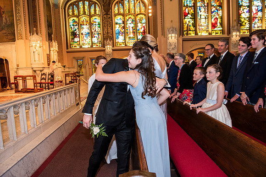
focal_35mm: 26
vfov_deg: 49.6
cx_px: 133
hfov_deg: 69.4
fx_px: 192
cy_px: 88
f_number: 3.5
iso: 1600
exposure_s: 1/100
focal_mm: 26
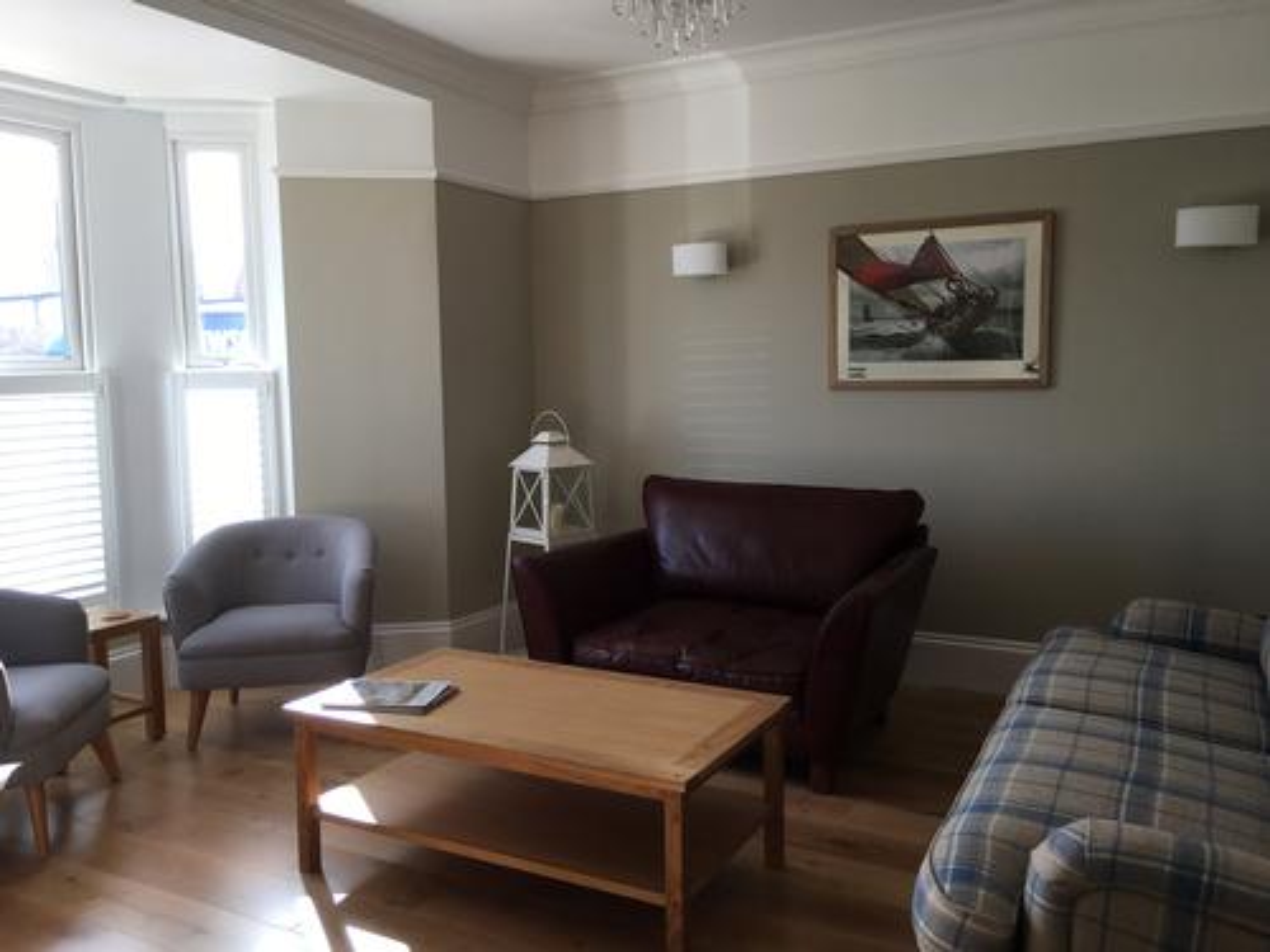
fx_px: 1064
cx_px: 635
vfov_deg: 48.2
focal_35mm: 29
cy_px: 476
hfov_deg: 61.7
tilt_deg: -5.3
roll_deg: +0.4
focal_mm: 4.15
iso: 25
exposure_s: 1/100
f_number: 2.2
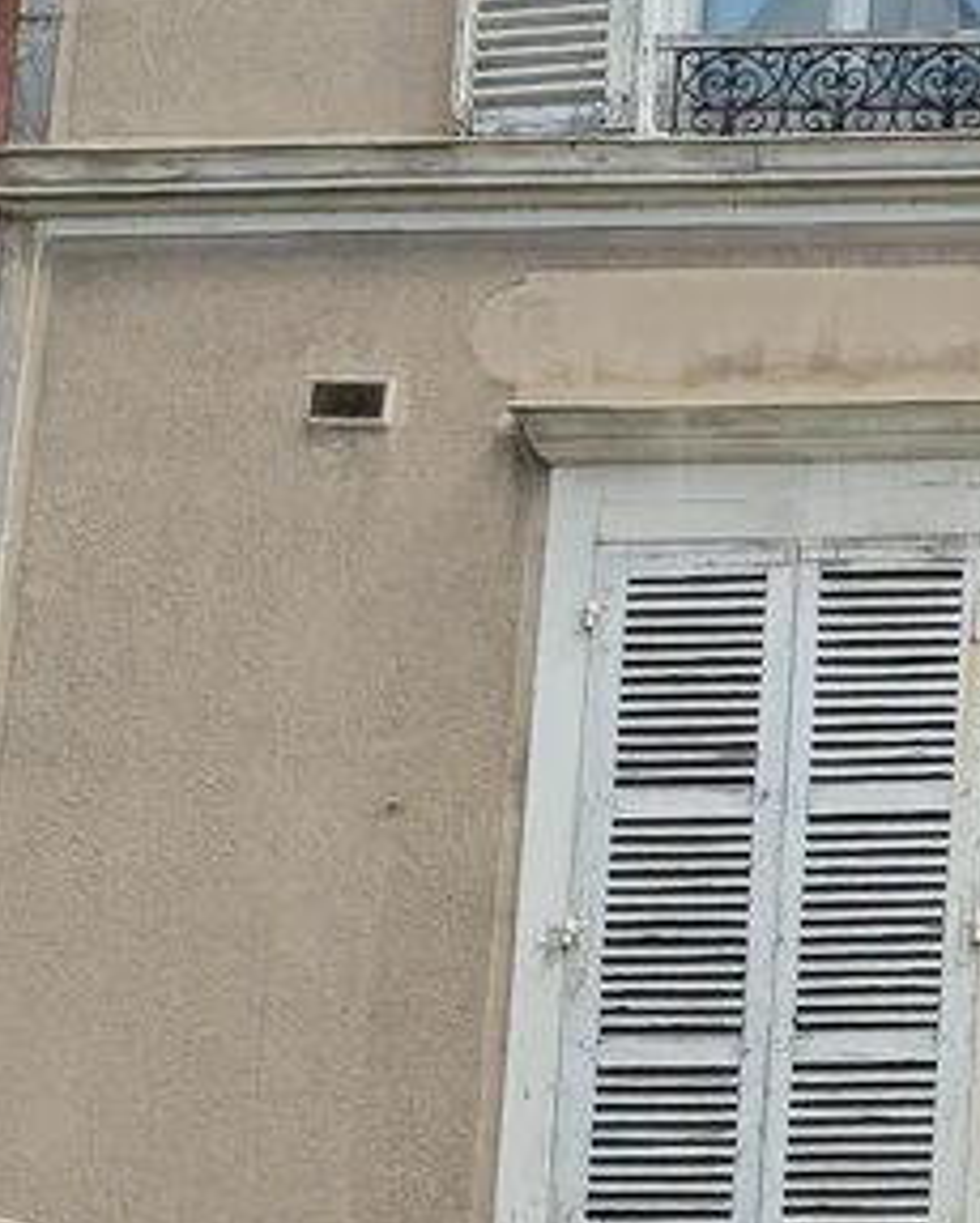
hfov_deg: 10.1
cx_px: 1291
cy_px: 690
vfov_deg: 12.8
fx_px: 5433
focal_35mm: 150
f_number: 1.7
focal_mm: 6.3
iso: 80
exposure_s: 1/3972
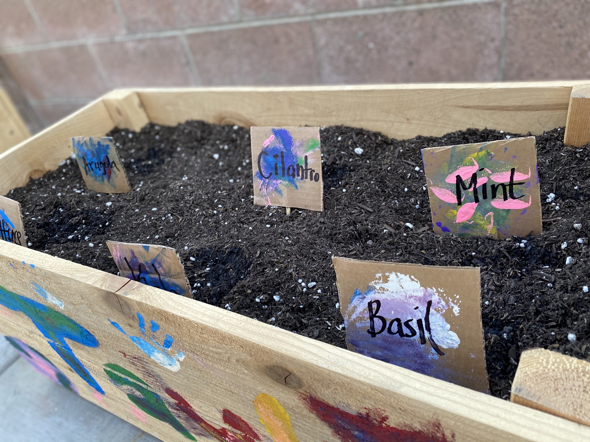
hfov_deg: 67.3
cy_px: 221
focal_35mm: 26
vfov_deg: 53.1
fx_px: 443
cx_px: 295
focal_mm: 4.25
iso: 125
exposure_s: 1/120
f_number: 1.8
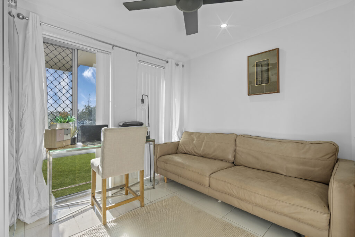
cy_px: 118
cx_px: 178
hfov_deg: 96.7
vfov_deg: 73.8
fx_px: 158
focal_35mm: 16
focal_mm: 16
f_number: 7.1
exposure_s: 1/30
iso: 640
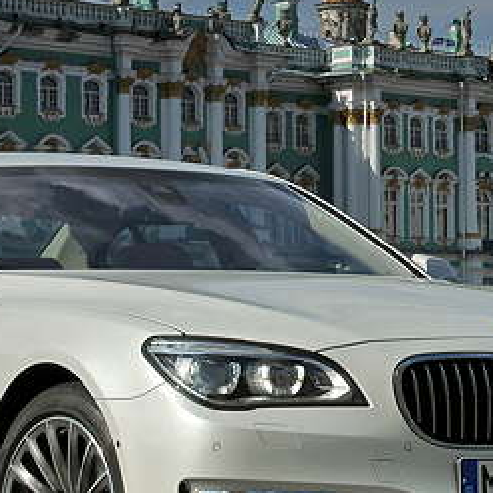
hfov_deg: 11.2
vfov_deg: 11.2
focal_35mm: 156
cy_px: 182
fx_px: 2514
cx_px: 288
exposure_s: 1/180
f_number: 13
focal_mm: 38
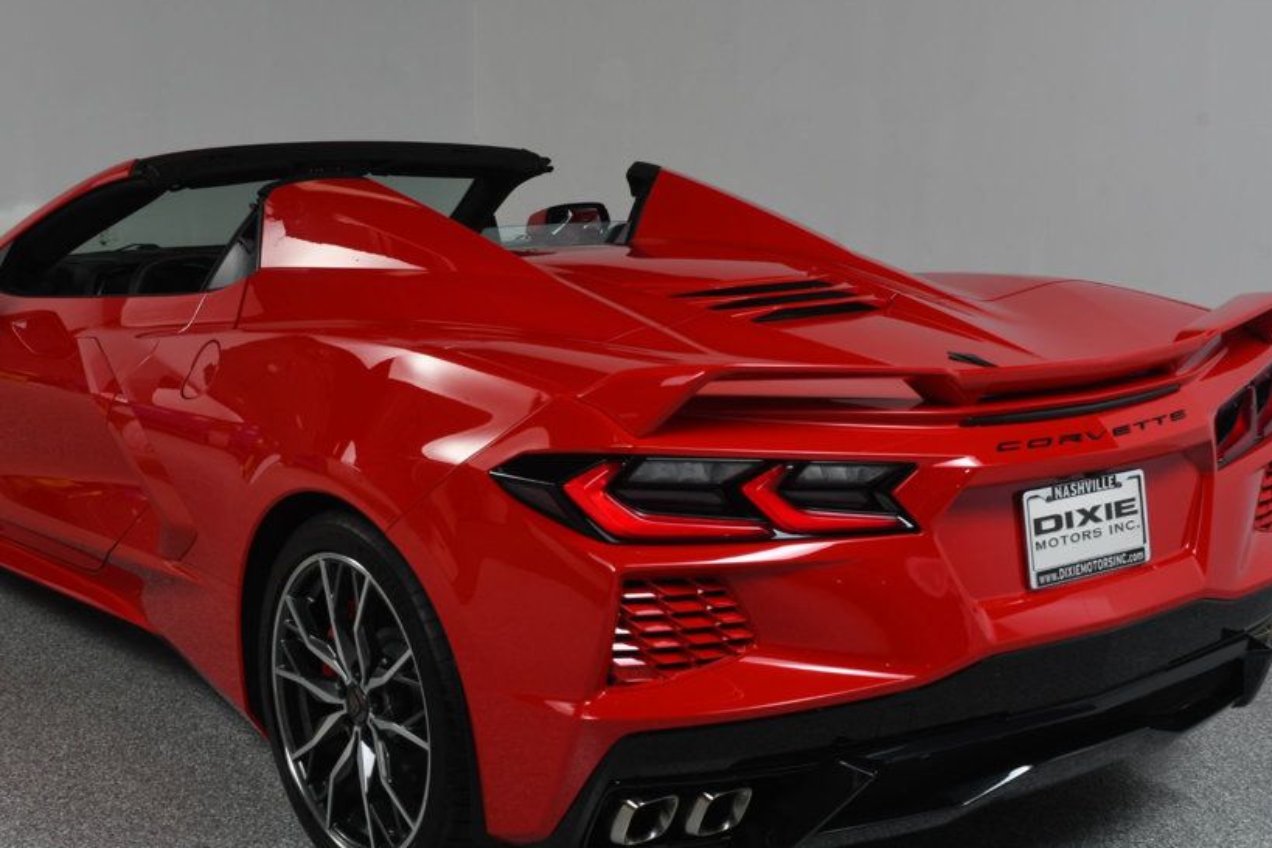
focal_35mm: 50
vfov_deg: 27.0
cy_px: 497
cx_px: 572
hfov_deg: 39.6
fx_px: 1767
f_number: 13
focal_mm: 27
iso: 100
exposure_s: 1/160
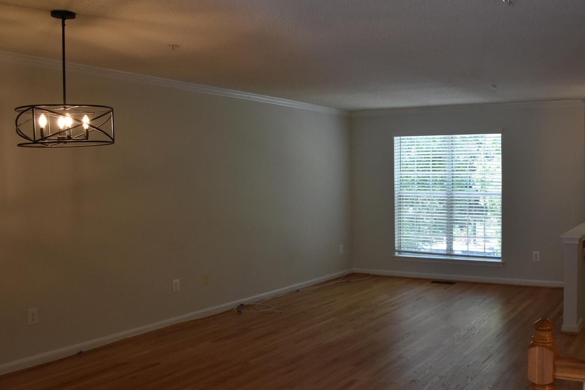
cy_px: 188
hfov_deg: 52.2
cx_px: 387
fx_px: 585
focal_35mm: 36
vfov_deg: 36.9
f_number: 6.3
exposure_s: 1/160
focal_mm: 18
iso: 800
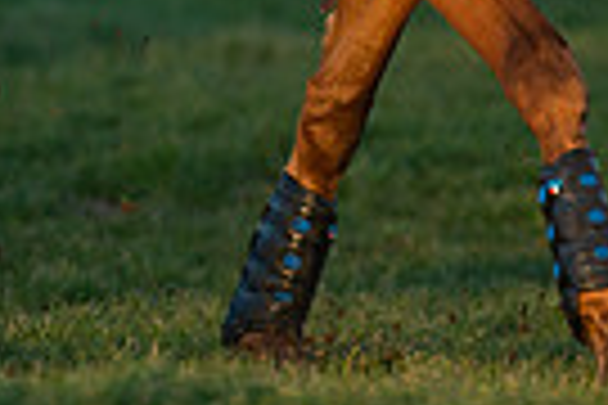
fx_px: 21734
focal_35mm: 1287
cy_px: -428
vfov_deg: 1.1
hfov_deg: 1.6
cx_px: 275
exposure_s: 1/2000
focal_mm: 300
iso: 1000
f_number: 5.6
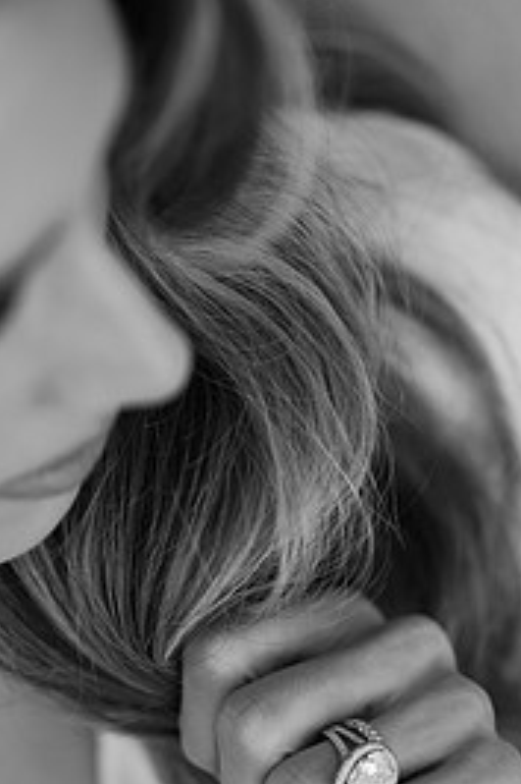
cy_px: 463
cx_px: 159
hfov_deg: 9.5
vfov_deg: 14.3
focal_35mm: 144
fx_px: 3130
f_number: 1.8
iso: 400
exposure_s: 1/3200
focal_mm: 85
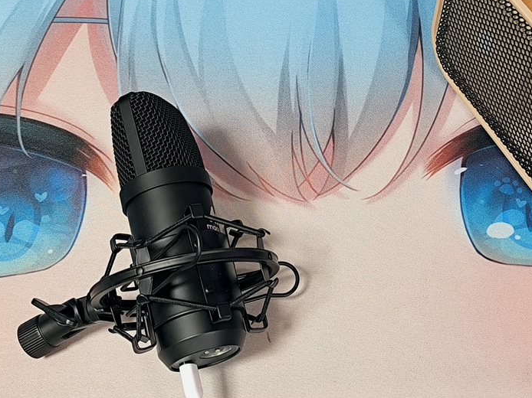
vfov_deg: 23.5
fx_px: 953
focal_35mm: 62
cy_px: 136
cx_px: 375
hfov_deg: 30.8
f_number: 1.65
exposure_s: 1/50
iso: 1250
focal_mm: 6.14
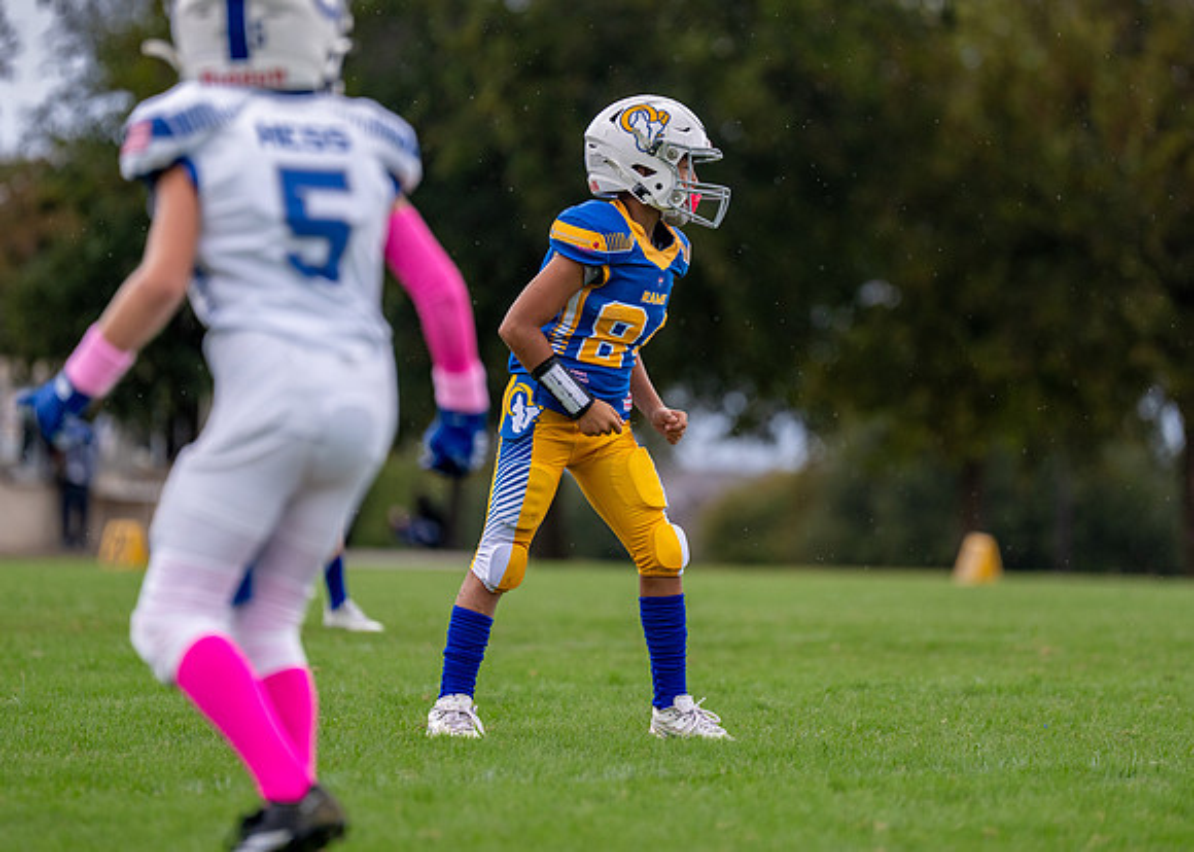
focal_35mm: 267
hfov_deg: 7.5
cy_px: 337
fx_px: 9052
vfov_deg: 5.4
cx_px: 647
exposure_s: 1/1600
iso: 400
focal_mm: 200
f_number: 2.8
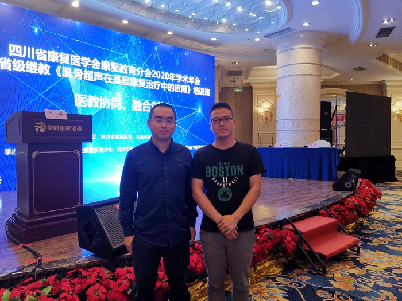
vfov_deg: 51.4
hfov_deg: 65.3
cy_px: 150
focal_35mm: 27
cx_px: 201
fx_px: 314
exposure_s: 1/45
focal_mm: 4.75
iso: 160
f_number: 1.8
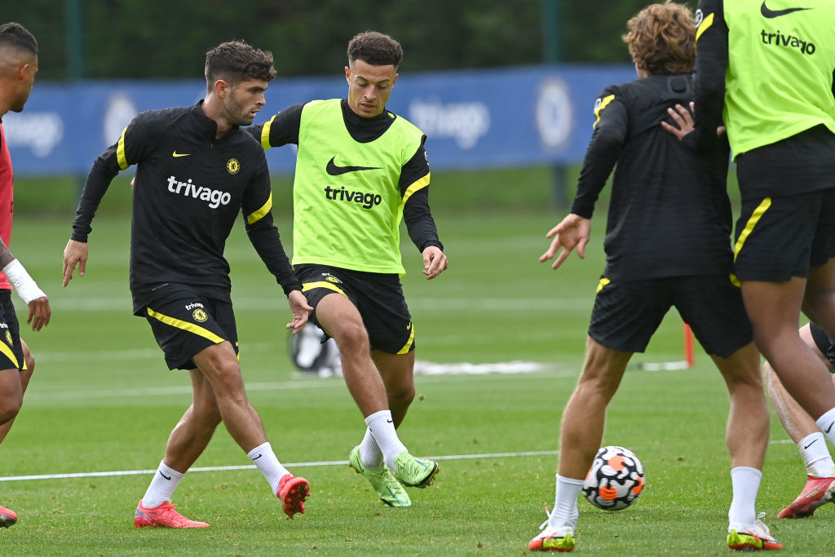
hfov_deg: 5.2
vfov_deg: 3.4
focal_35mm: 400
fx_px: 9278
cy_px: 278
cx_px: 418
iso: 1250
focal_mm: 400
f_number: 4.5
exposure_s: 1/1250
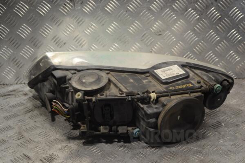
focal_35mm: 60
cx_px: 122
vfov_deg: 22.6
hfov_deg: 33.4
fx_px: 408
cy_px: 82
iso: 125
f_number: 5.3
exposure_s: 1/30
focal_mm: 40
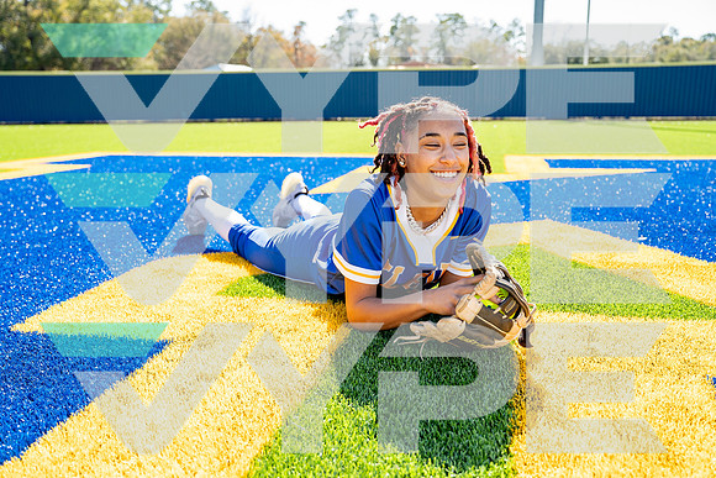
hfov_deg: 55.8
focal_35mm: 34
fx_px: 676
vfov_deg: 38.9
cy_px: 239
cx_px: 358
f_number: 4
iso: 100
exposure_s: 1/250
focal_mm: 34
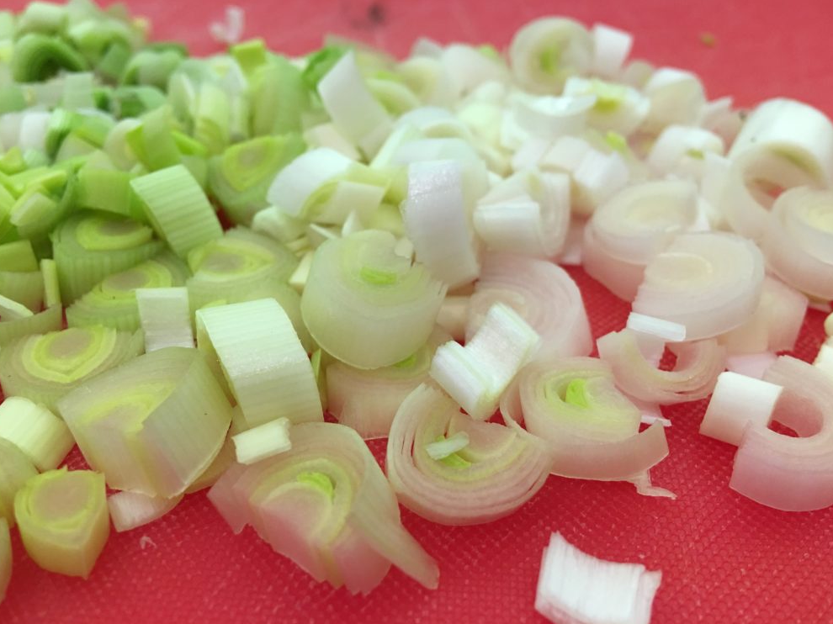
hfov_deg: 60.0
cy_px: 308
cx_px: 405
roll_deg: +1.1
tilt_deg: -35.5
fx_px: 722
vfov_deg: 46.8
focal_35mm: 30
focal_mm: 4.15
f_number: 2.2
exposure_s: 1/15
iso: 64
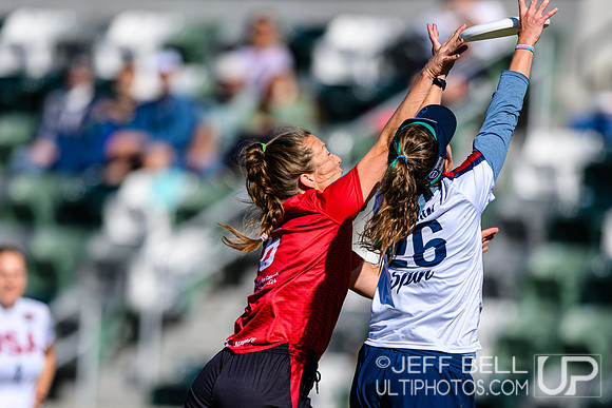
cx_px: 306
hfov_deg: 3.2
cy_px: 324
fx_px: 10813
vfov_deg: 2.2
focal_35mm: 636
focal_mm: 400
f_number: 3.2
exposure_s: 1/2500
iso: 100
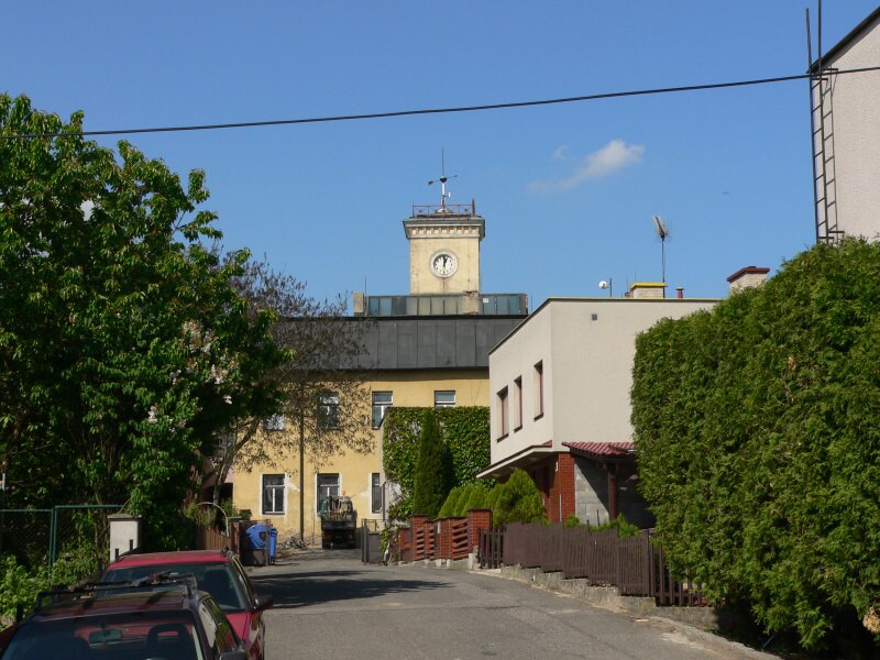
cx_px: 440
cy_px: 330
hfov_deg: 28.2
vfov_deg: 21.3
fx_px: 1754
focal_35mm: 69
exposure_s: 1/500
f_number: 5.6
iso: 80
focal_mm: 11.5
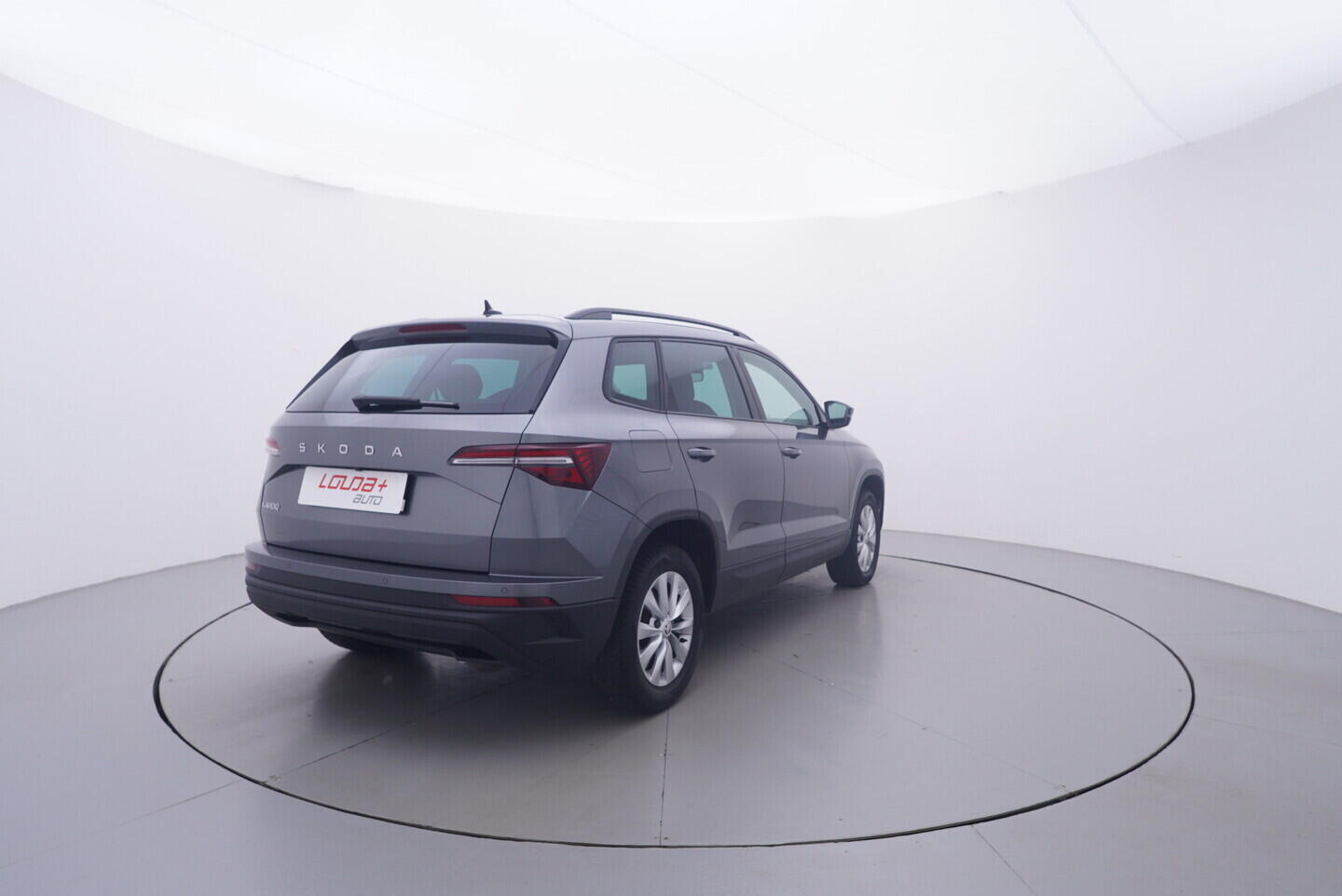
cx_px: 671
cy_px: 448
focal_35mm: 22
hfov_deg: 77.3
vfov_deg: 56.2
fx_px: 839
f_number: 5
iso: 200
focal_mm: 15
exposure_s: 1/80
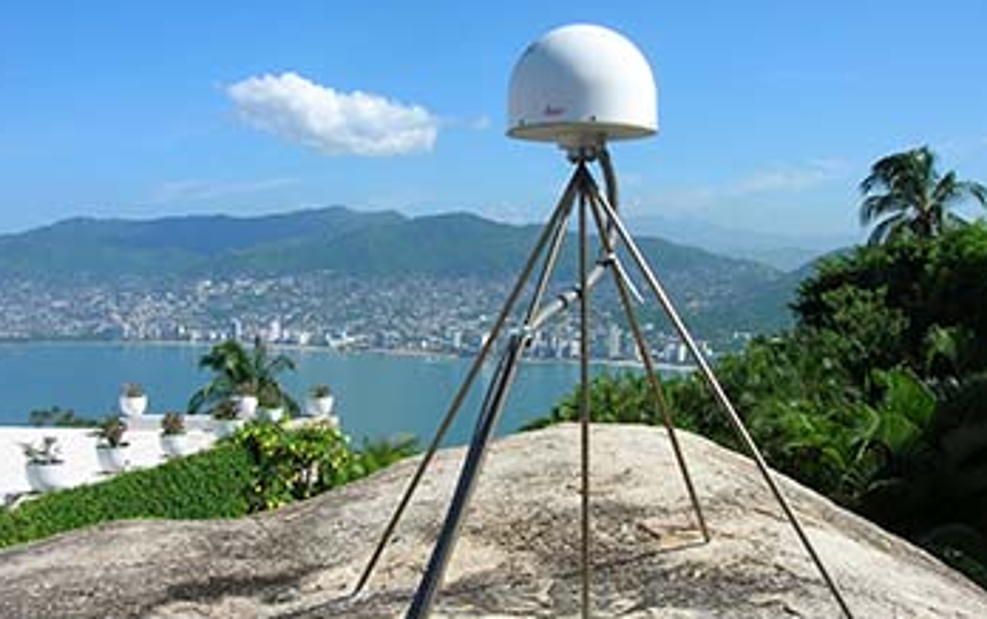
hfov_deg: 52.7
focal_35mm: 37
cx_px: 491
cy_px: 355
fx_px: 996
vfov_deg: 34.4
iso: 50
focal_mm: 5.7
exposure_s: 1/444
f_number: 4.9
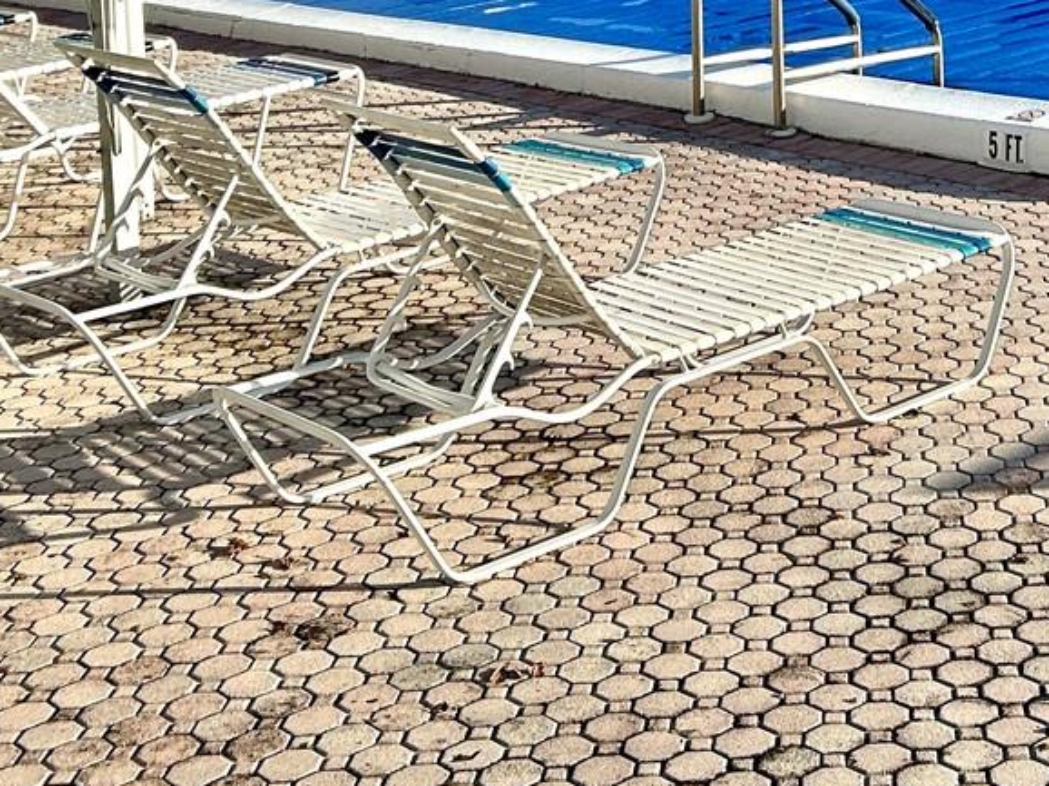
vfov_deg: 18.7
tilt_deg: -1.3
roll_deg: +4.3
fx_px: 2181
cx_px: 895
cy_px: -276
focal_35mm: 72
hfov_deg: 26.4
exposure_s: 1/3831
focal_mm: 5.7
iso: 50
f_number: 1.5
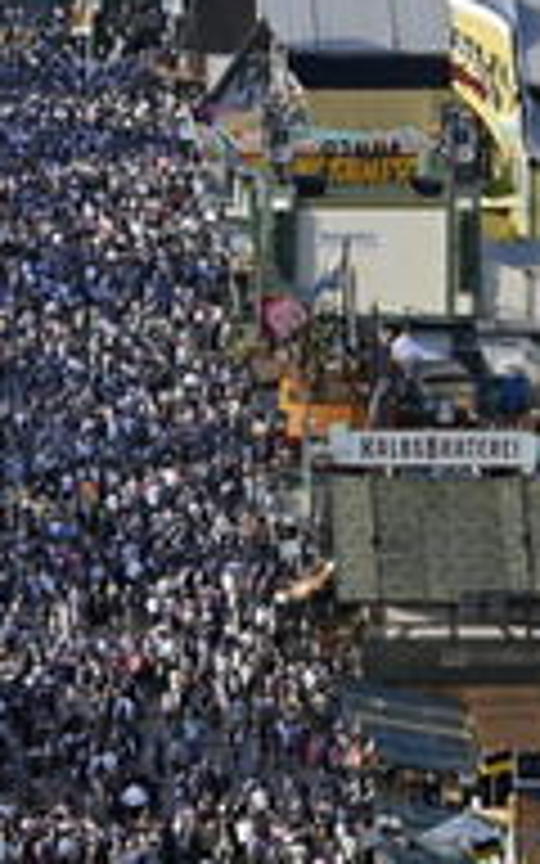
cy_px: 328
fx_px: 9442
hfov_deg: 3.3
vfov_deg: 5.2
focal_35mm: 401
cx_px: -112
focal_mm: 112
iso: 4000
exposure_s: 1/3200
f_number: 14
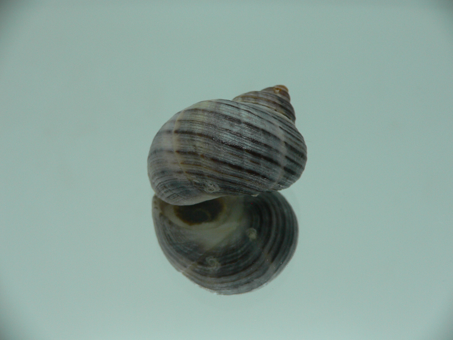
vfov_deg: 40.7
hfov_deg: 52.6
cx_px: 226
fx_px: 458
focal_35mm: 35
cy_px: 170
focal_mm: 4.6
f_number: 2.8
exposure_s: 1/60
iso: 80
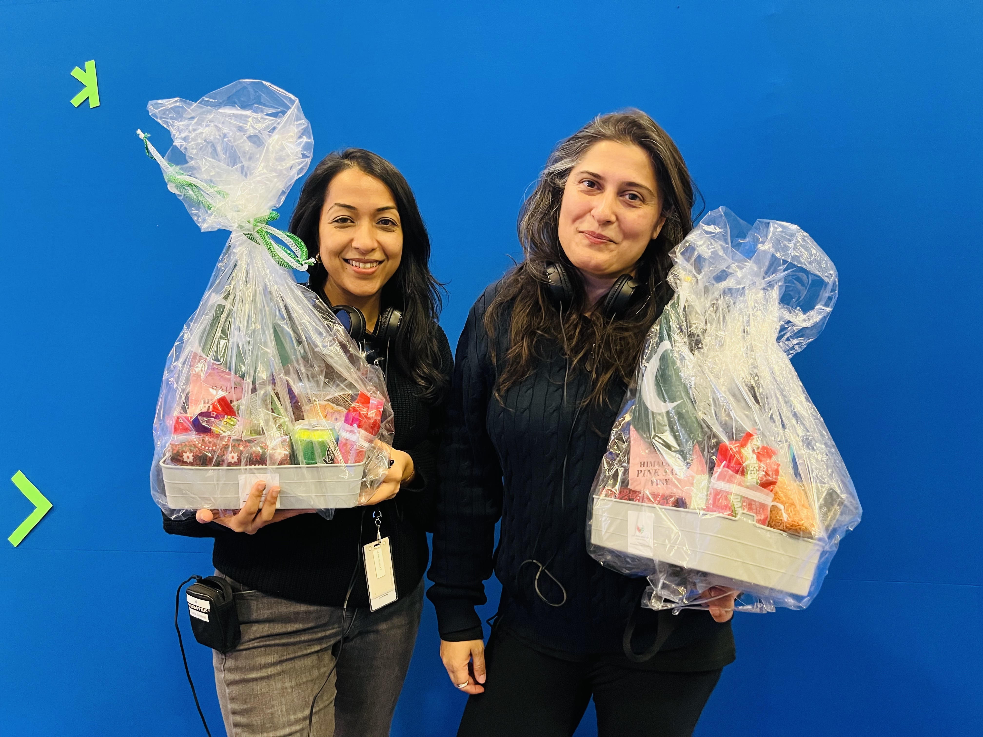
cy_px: 368
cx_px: 492
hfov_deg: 67.3
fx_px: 738
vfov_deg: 53.1
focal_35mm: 26
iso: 500
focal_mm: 5.1
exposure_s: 1/40
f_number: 1.6
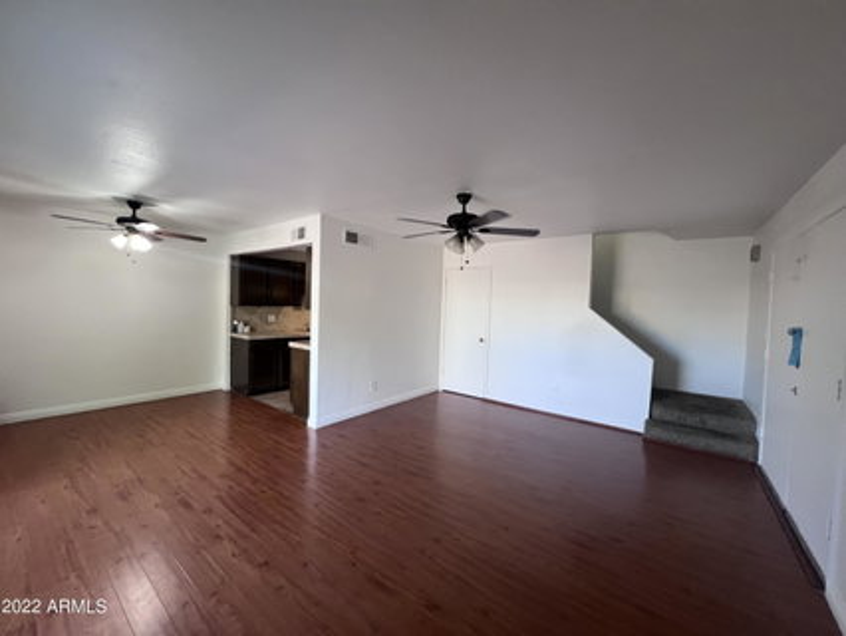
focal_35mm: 13
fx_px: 318
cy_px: 318
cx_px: 423
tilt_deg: -2.2
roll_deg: -1.7
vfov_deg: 90.0
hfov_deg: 106.1
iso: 200
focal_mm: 1.57
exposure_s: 1/120
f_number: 1.8
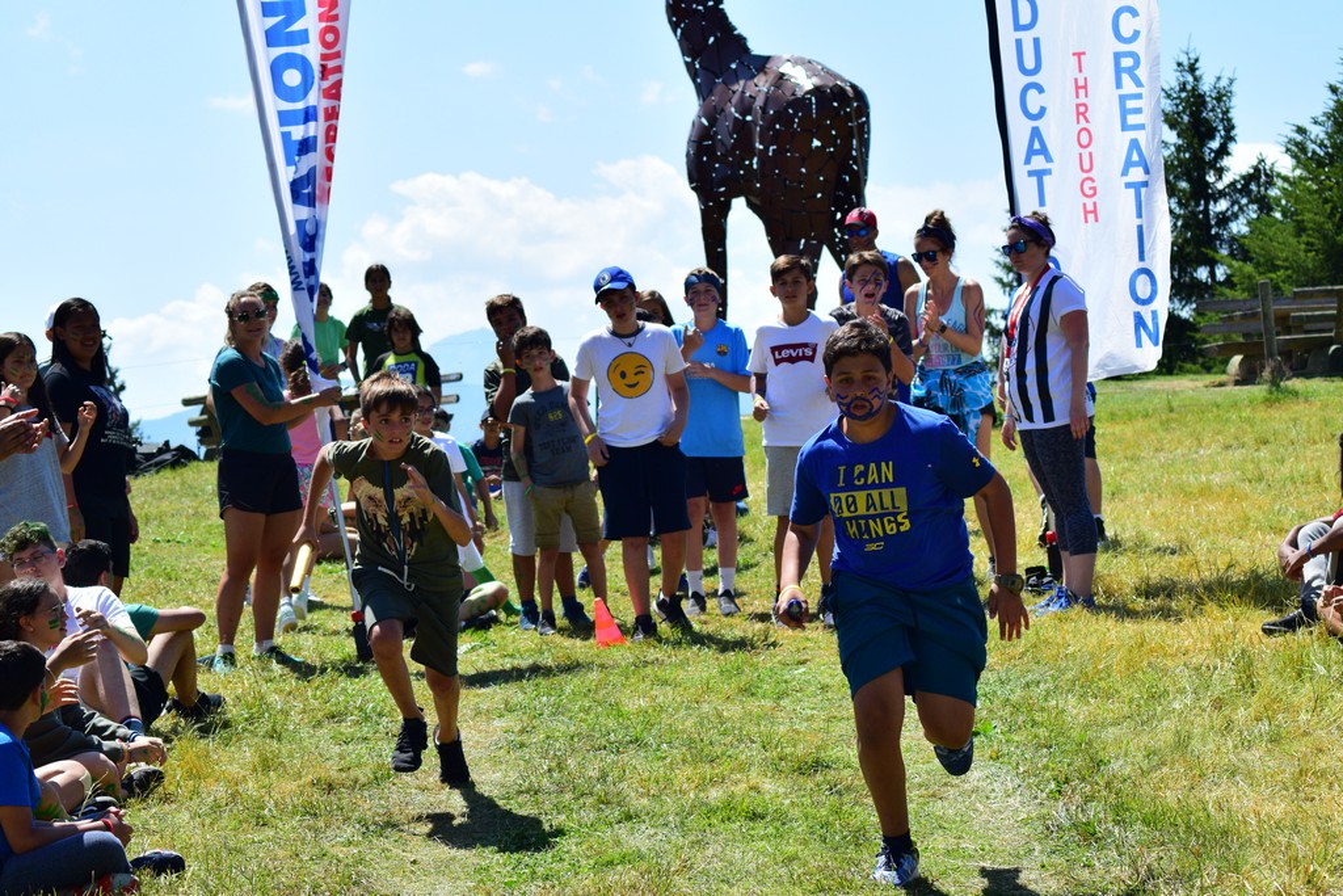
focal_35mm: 105
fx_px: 3917
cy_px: 448
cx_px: 672
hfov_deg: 19.5
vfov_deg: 13.0
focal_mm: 70
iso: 450
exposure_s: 1/1250
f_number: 7.1
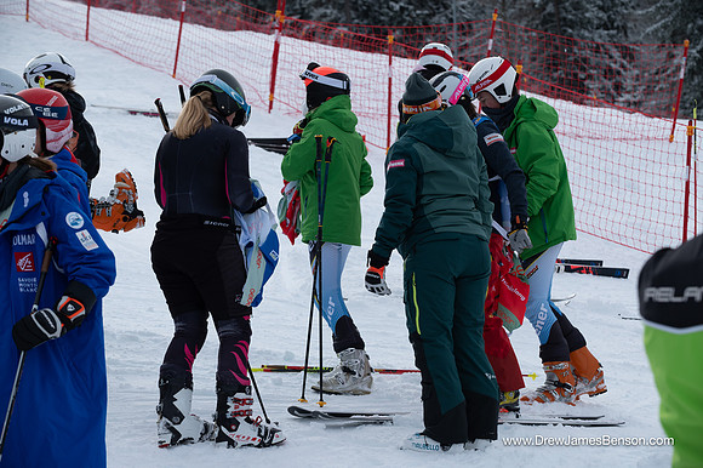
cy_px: 234
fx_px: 2147
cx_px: 352
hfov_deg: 18.6
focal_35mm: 110
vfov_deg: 12.4
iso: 320
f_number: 9
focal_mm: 110
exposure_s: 1/1000
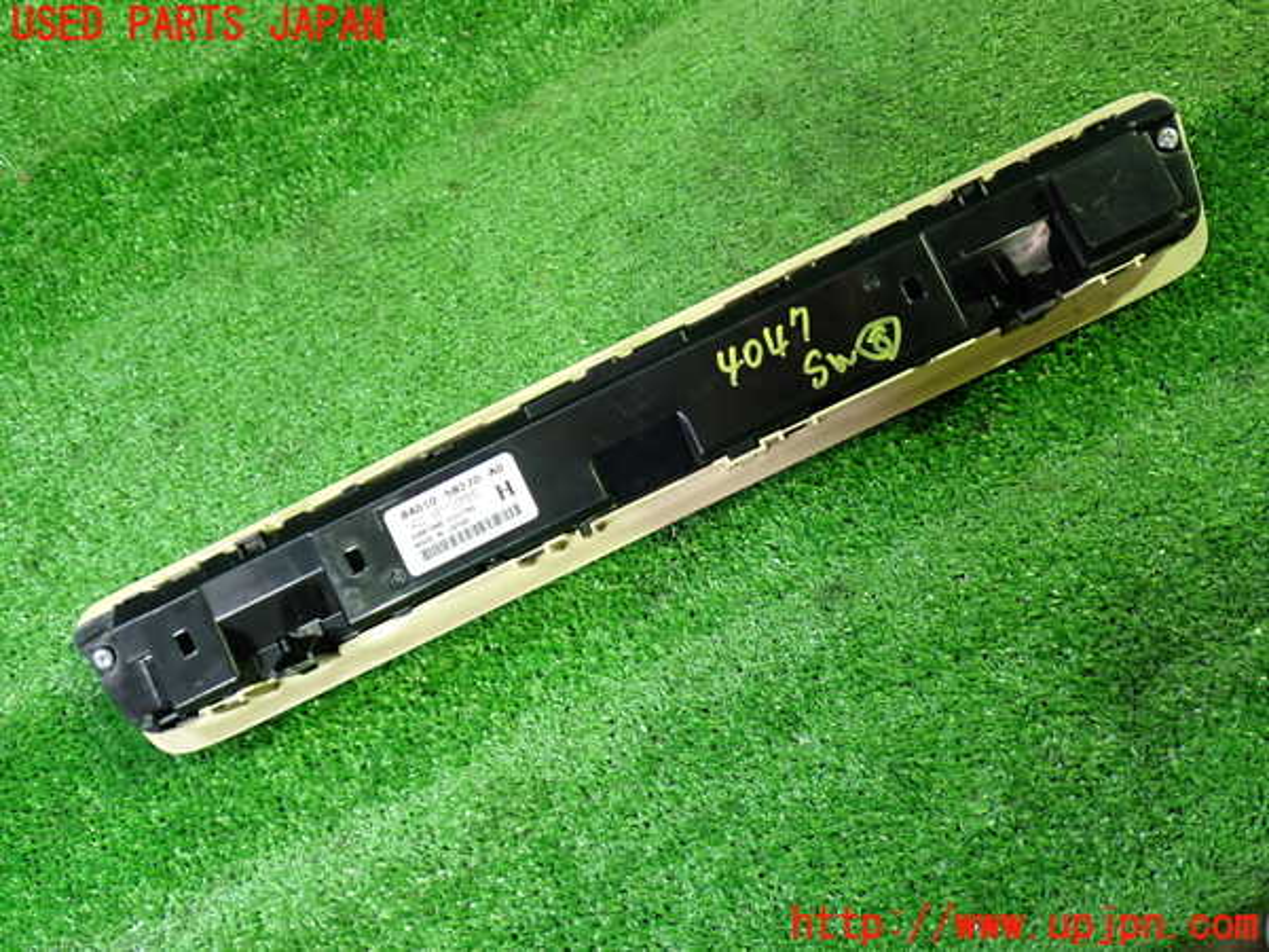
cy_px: 476
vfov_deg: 44.2
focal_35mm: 32
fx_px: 1173
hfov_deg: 56.8
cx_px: 634
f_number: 2.4
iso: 500
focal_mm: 5.79
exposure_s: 1/30
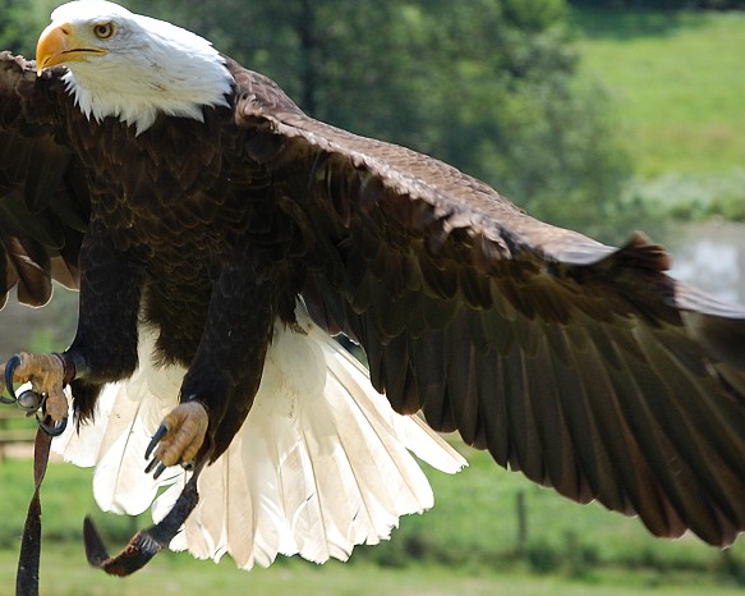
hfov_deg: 10.0
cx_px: 259
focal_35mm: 193
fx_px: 4254
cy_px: 236
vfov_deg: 8.0
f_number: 5.6
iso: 400
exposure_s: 1/640
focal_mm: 80
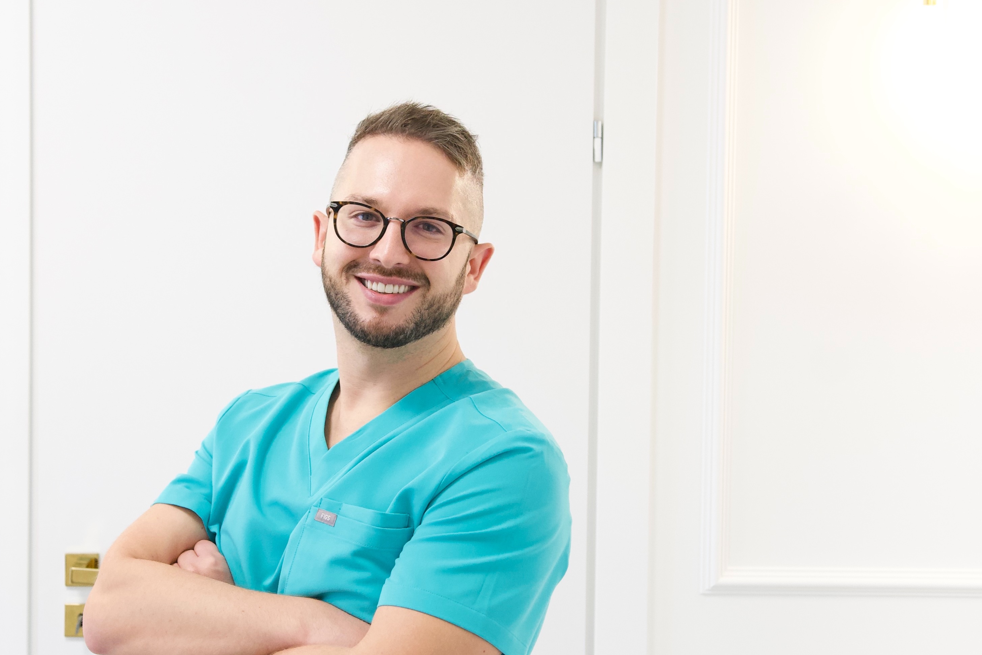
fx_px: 1582
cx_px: 372
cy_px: 320
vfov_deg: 23.4
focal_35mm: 58
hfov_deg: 34.3
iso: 2500
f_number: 3.2
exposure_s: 1/250
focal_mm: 29
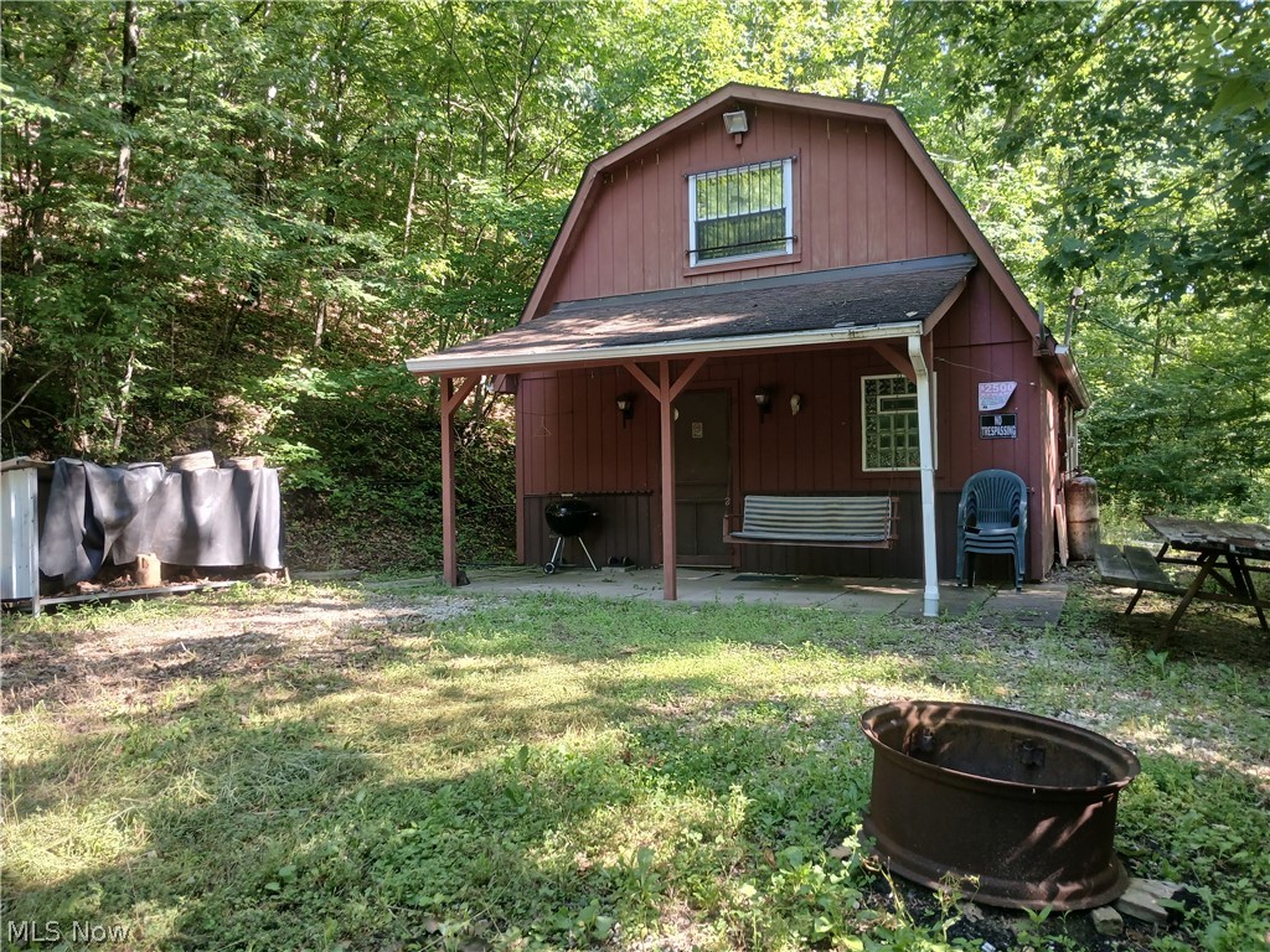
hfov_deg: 67.3
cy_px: 476
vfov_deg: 53.1
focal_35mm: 26
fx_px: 954
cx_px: 635
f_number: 1.8
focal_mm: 3.98
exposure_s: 1/60
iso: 50
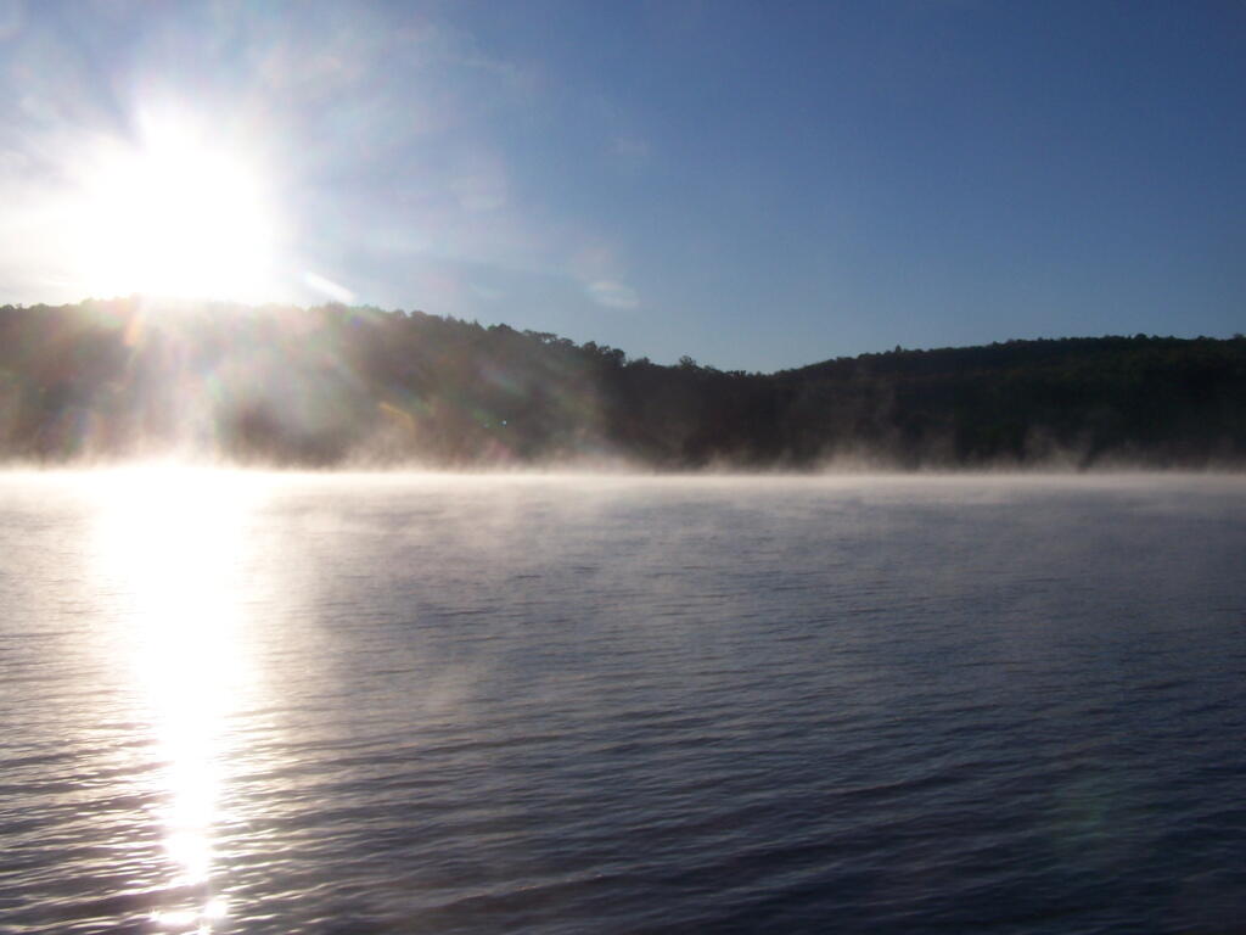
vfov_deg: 37.7
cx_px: 623
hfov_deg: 49.0
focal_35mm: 38
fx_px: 1368
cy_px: 468
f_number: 5.6
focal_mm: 6.3
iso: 80
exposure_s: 1/1600
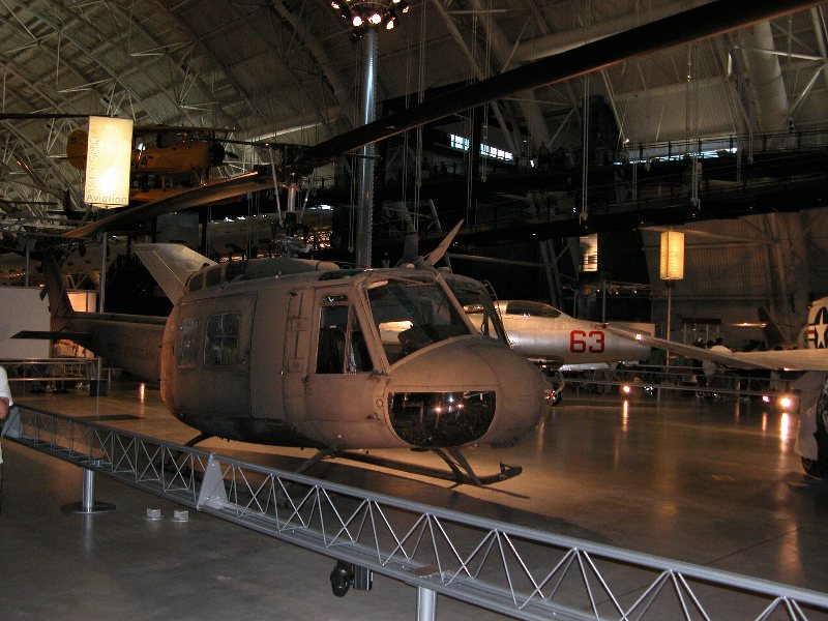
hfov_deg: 52.6
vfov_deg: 40.7
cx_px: 414
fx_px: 837
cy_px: 310
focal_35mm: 35
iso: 200
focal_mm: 8.9
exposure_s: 1/60
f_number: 2.8
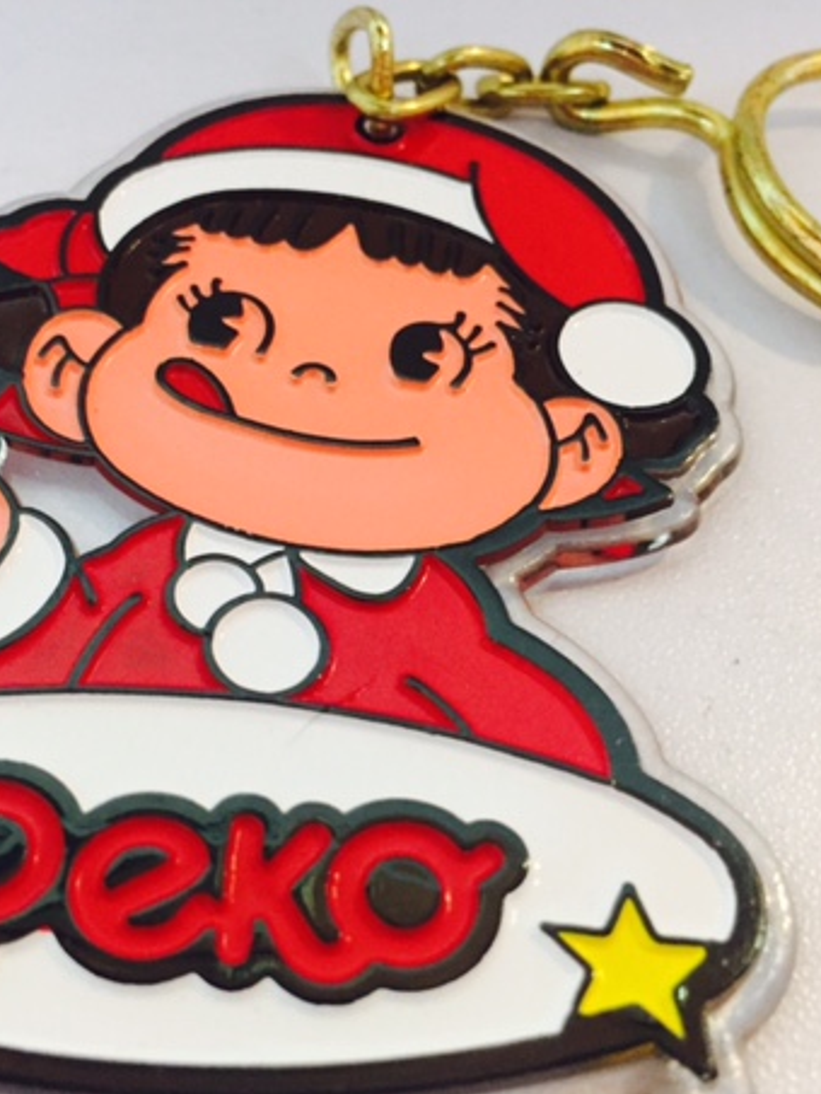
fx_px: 1296
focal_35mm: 41
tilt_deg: -50.3
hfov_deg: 35.1
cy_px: 577
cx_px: 369
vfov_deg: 45.7
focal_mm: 4.15
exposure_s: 1/33
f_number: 2.2
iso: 250
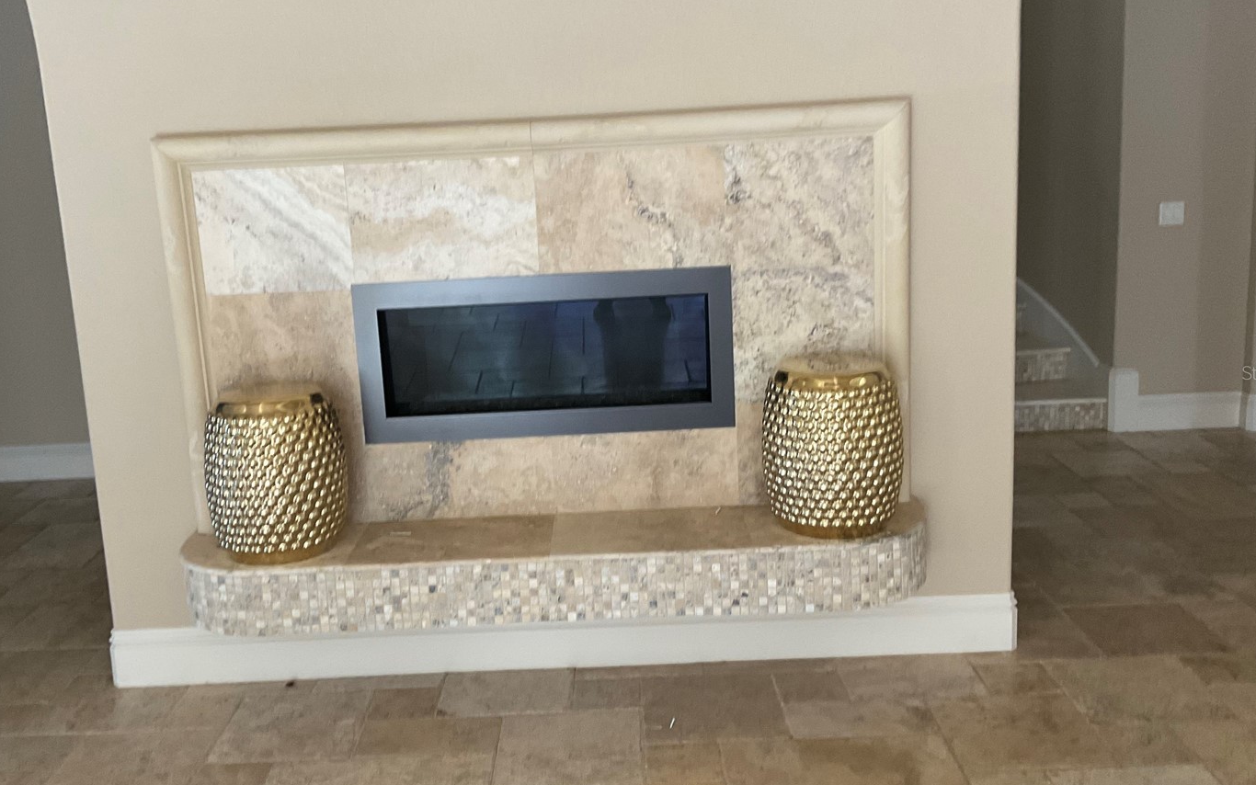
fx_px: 1232
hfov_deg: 54.0
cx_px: 593
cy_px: 372
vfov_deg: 35.3
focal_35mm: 36
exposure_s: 1/60
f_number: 1.8
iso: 100
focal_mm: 3
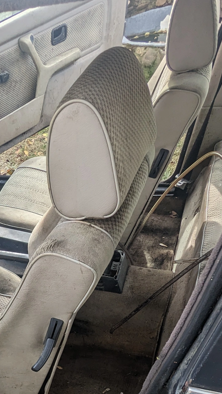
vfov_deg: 50.2
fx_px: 366
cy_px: 356
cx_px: -11
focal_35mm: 35
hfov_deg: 30.7
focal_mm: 2.35
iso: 47
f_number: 2.2
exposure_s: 1/370
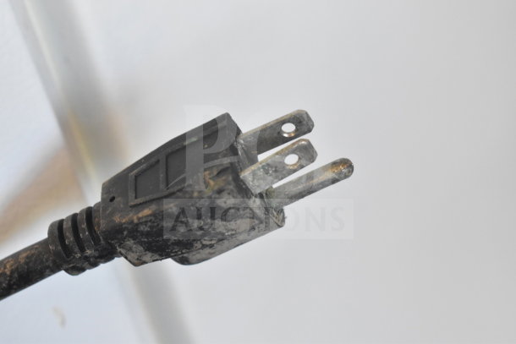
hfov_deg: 24.6
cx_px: 258
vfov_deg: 16.6
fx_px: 1183
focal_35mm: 82
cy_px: 172
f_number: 5.6
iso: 2200
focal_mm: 55
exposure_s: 1/100
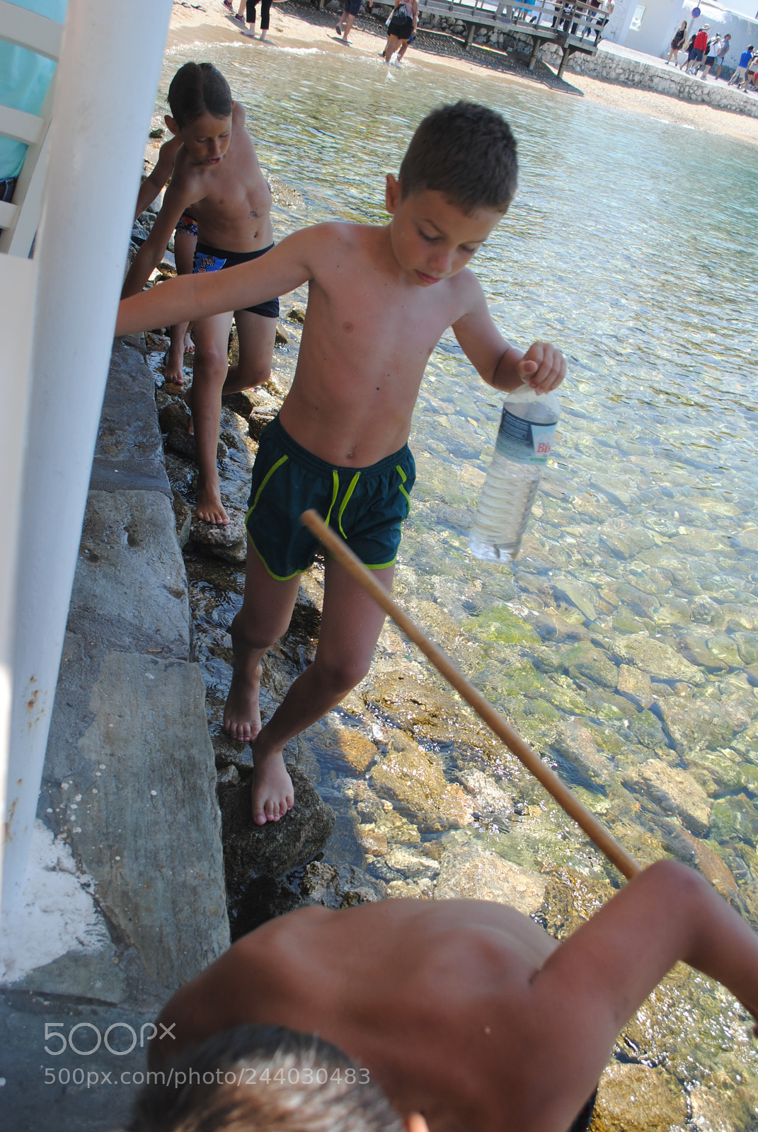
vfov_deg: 57.2
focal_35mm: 33
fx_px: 1039
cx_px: 379
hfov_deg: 40.1
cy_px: 566
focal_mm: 22
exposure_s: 1/160
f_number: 6.3
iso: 100
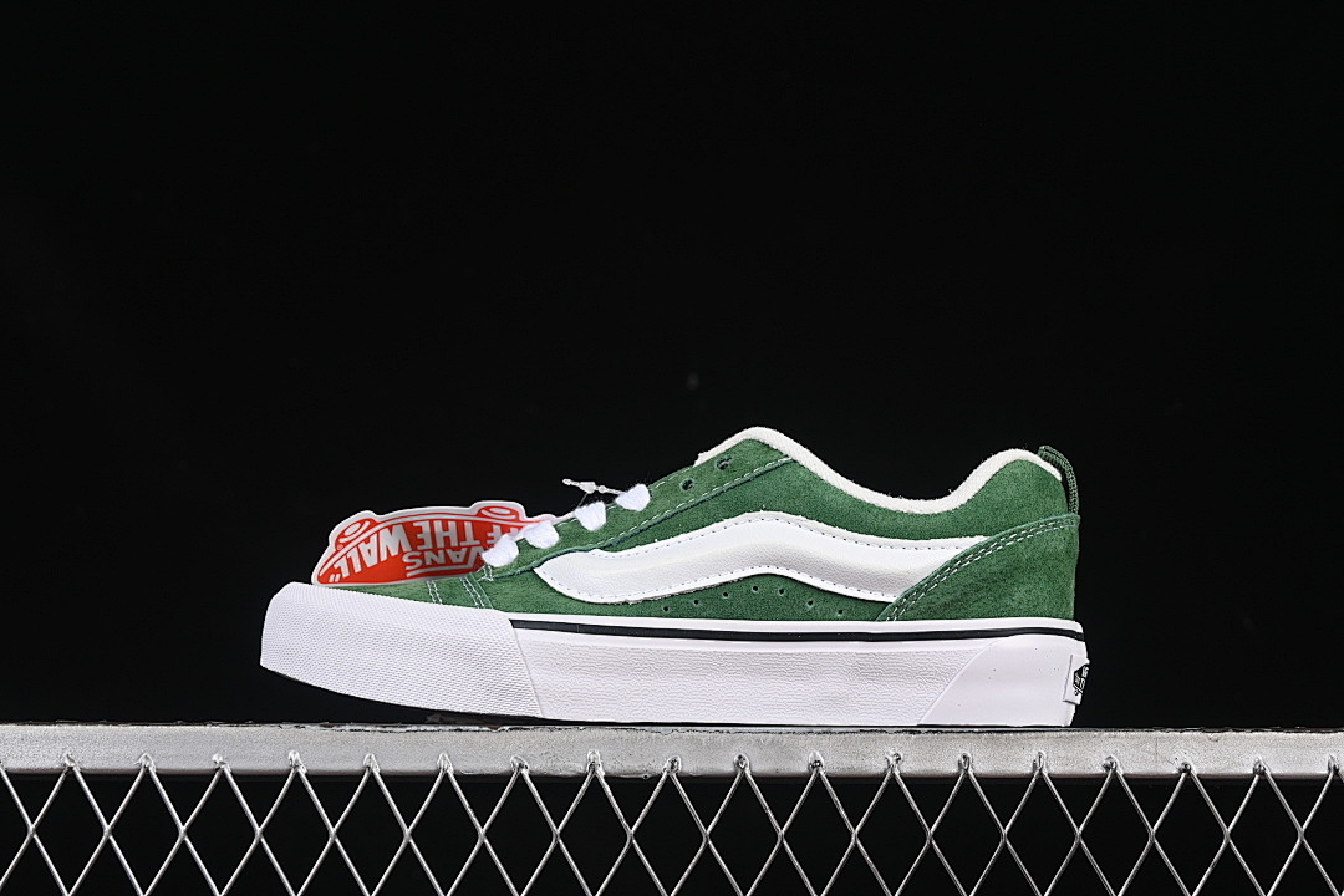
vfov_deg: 18.2
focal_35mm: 75
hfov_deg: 27.0
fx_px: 2800
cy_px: 448
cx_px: 672
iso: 160
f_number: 7.1
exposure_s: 1/80
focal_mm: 50
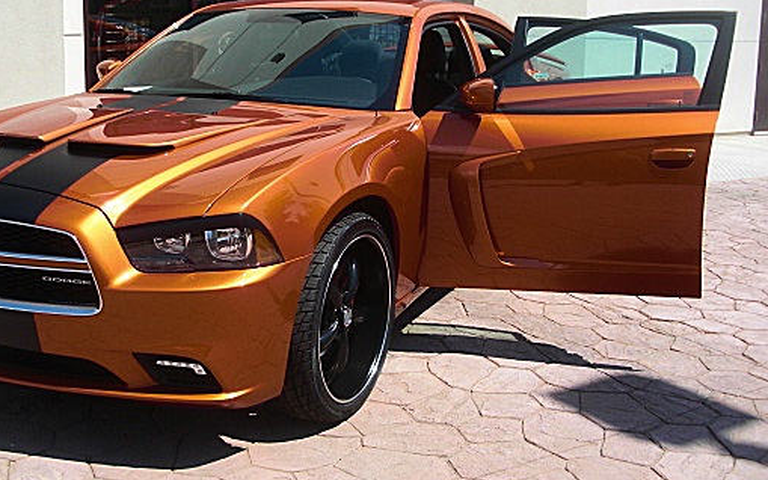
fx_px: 1005
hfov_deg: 41.7
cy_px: 216
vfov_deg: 26.8
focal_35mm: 48
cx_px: 309
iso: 50
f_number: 2.8
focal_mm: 6.3
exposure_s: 1/1000
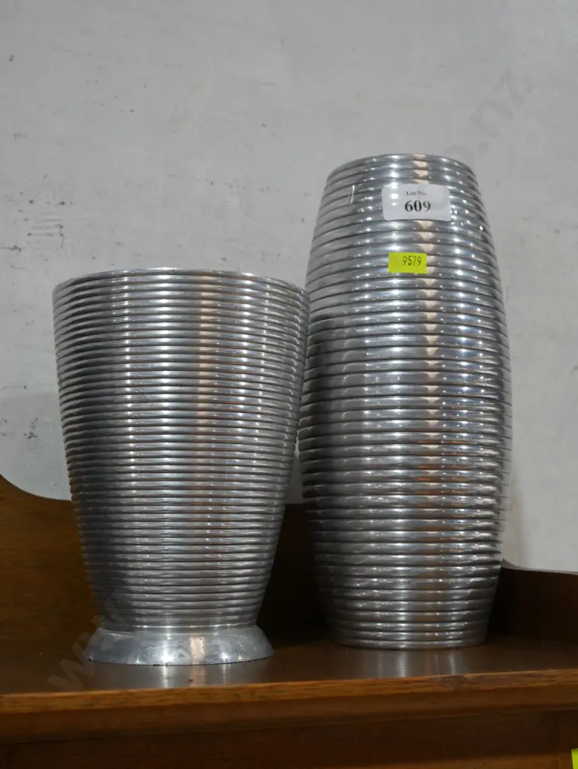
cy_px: 384
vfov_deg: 39.6
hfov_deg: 30.3
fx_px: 1068
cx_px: 289
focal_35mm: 48
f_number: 5.2
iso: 800
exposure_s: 1/60
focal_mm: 24
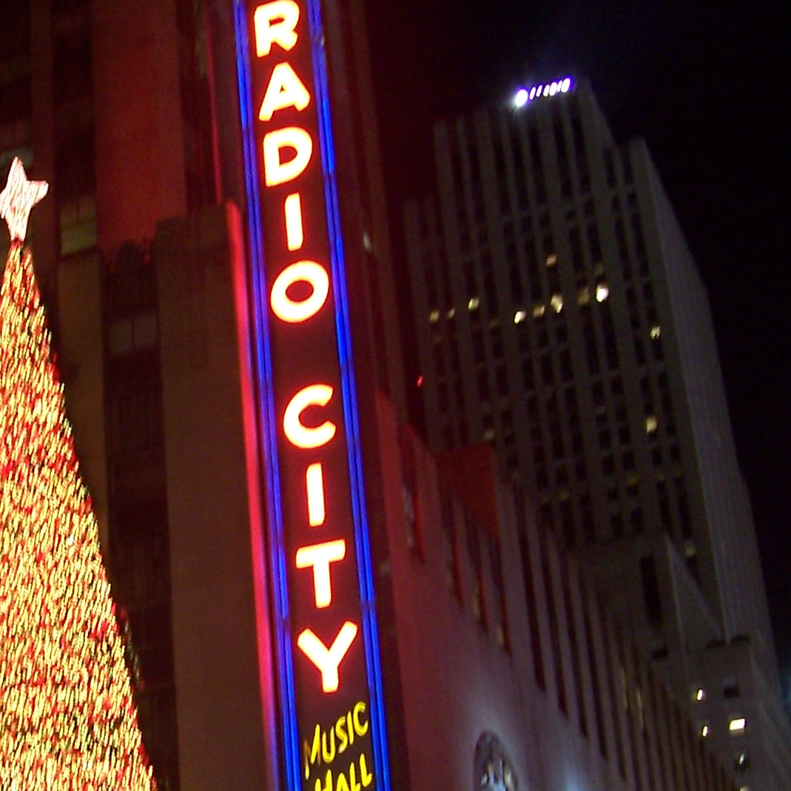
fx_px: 1861
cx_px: 147
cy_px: 604
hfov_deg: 23.6
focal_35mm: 72
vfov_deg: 23.7
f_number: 2.7
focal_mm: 5.6
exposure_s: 1/8
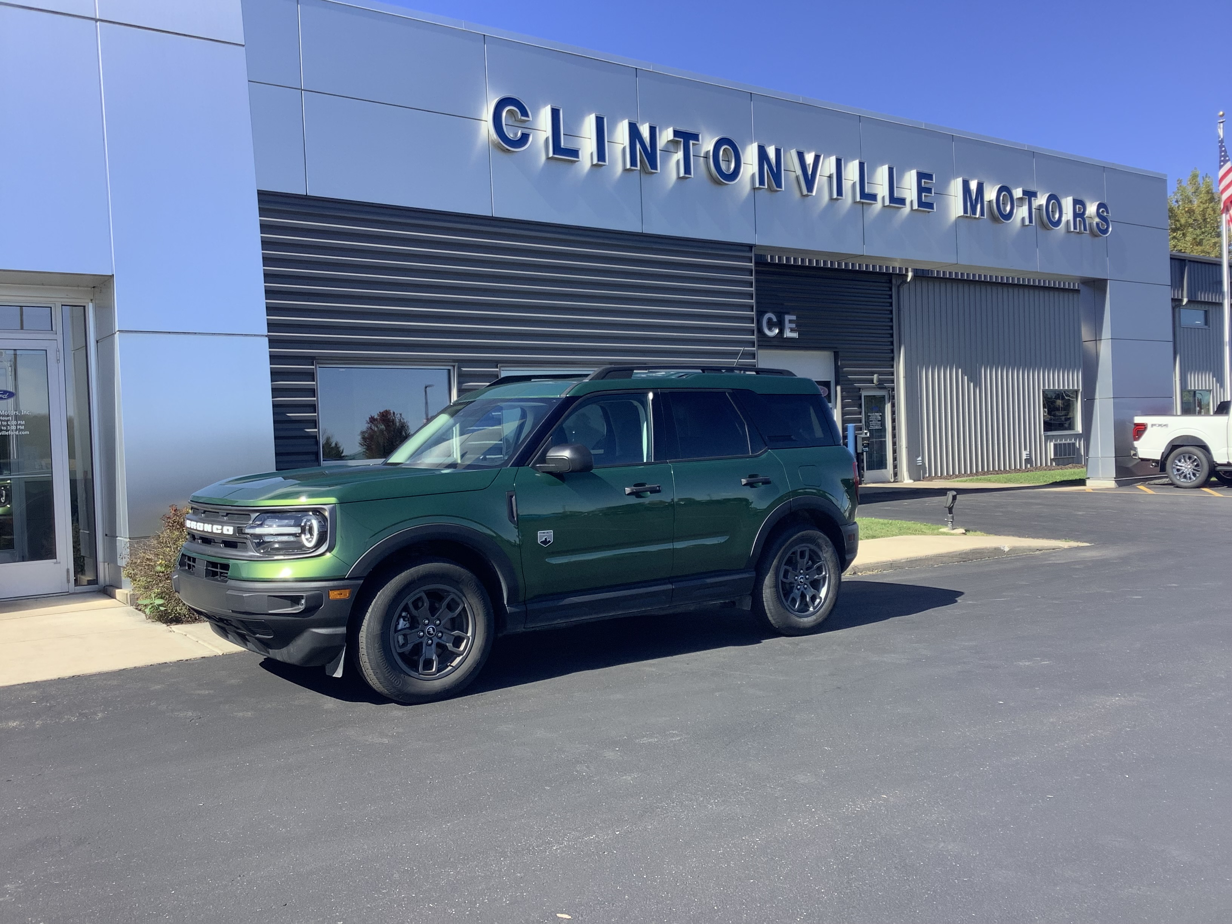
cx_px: 616
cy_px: 462
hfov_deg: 58.4
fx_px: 1103
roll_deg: +2.4
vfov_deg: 45.4
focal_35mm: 31
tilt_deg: -1.3
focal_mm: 3.3
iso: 25
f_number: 2.4
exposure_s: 1/612
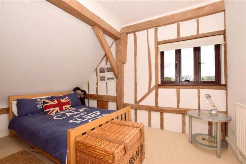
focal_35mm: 15
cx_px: 123
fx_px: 102
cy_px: 82
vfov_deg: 77.3
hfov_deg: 100.4
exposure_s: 1/200
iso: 400
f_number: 16
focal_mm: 10
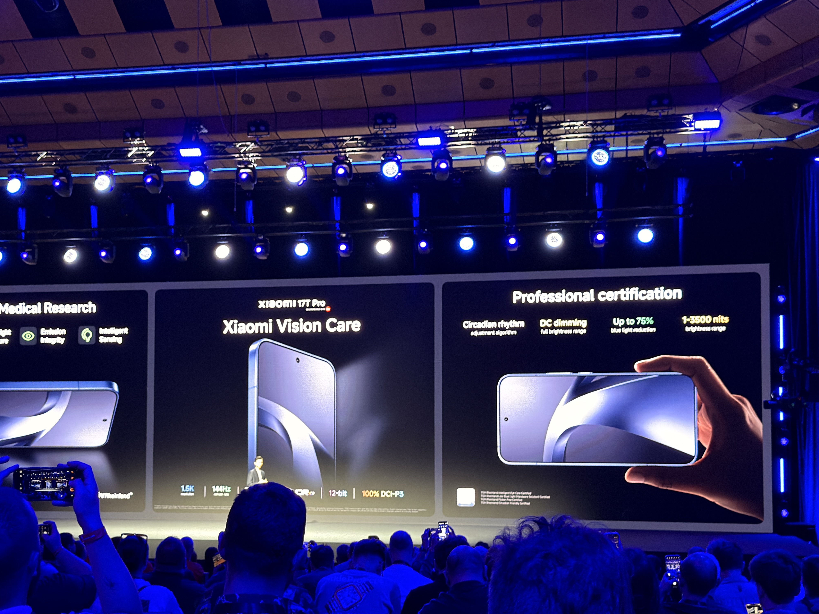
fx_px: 1183
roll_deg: -0.3
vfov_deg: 29.0
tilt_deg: +2.5
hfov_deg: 38.1
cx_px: 338
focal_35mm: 50
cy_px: 386
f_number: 1.78
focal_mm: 6.76
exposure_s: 1/30
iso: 640
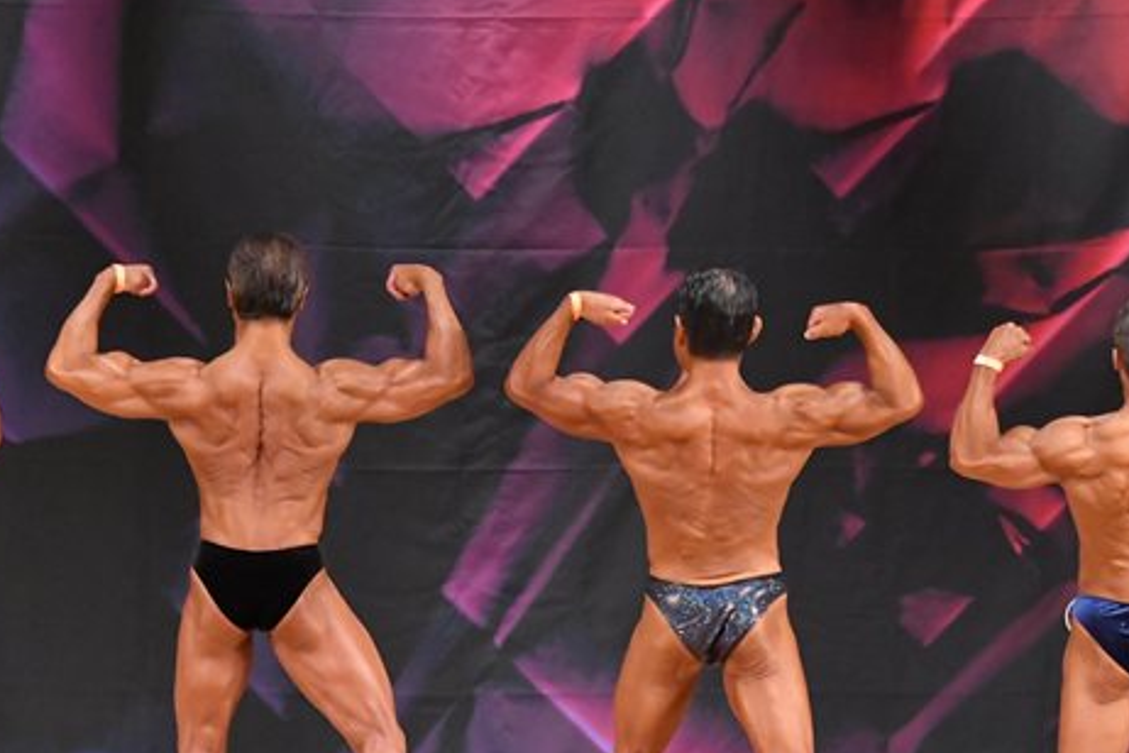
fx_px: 9627
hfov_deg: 6.7
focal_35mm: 307
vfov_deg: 4.5
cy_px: 491
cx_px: 404
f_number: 5.6
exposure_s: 1/400
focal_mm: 122
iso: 6400
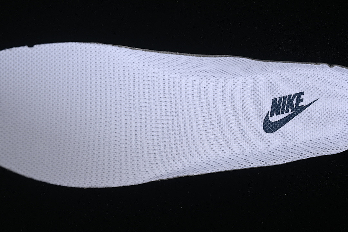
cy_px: 116
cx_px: 174
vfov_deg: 18.2
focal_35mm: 75
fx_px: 725
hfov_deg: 27.0
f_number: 7.1
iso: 160
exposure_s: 1/100
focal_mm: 50
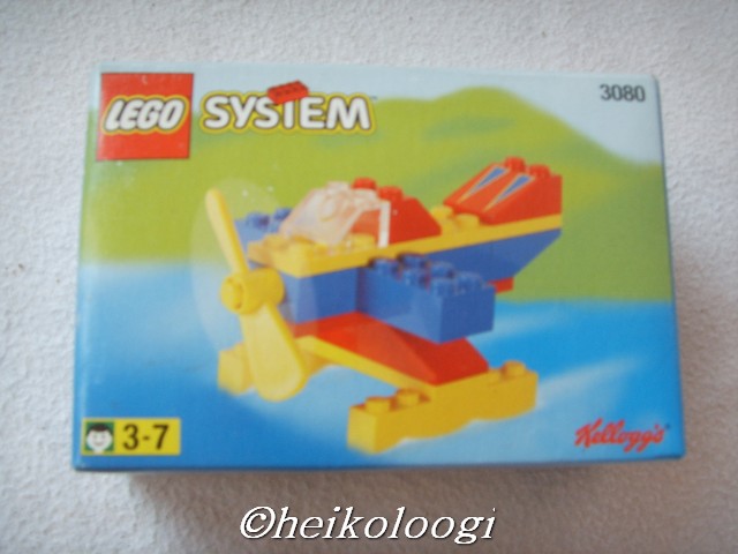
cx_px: 369
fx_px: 831
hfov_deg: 47.9
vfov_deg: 36.8
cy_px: 277
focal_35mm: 39
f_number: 3.5
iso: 100
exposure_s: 1/90
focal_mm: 6.6
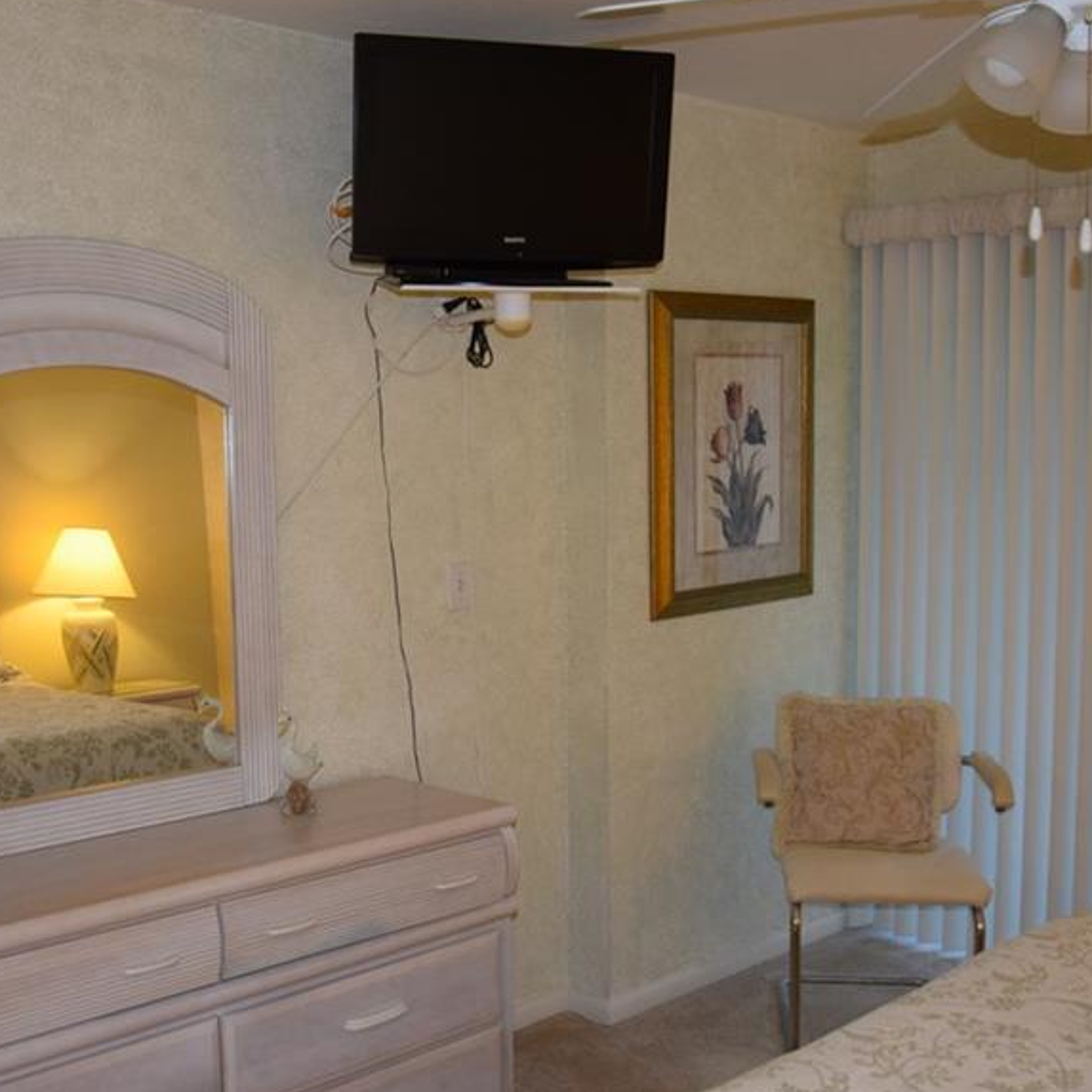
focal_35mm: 41
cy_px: 563
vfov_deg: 40.9
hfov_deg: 40.9
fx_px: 1463
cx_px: 553
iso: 800
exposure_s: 1/60
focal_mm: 18
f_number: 3.5
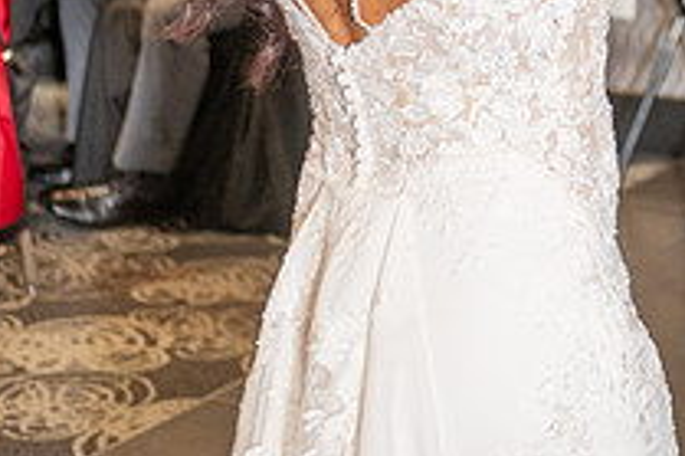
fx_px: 2377
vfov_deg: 10.7
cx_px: 705
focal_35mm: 125
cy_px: -159
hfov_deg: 16.0
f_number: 2.8
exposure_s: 1/125
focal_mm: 45
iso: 800
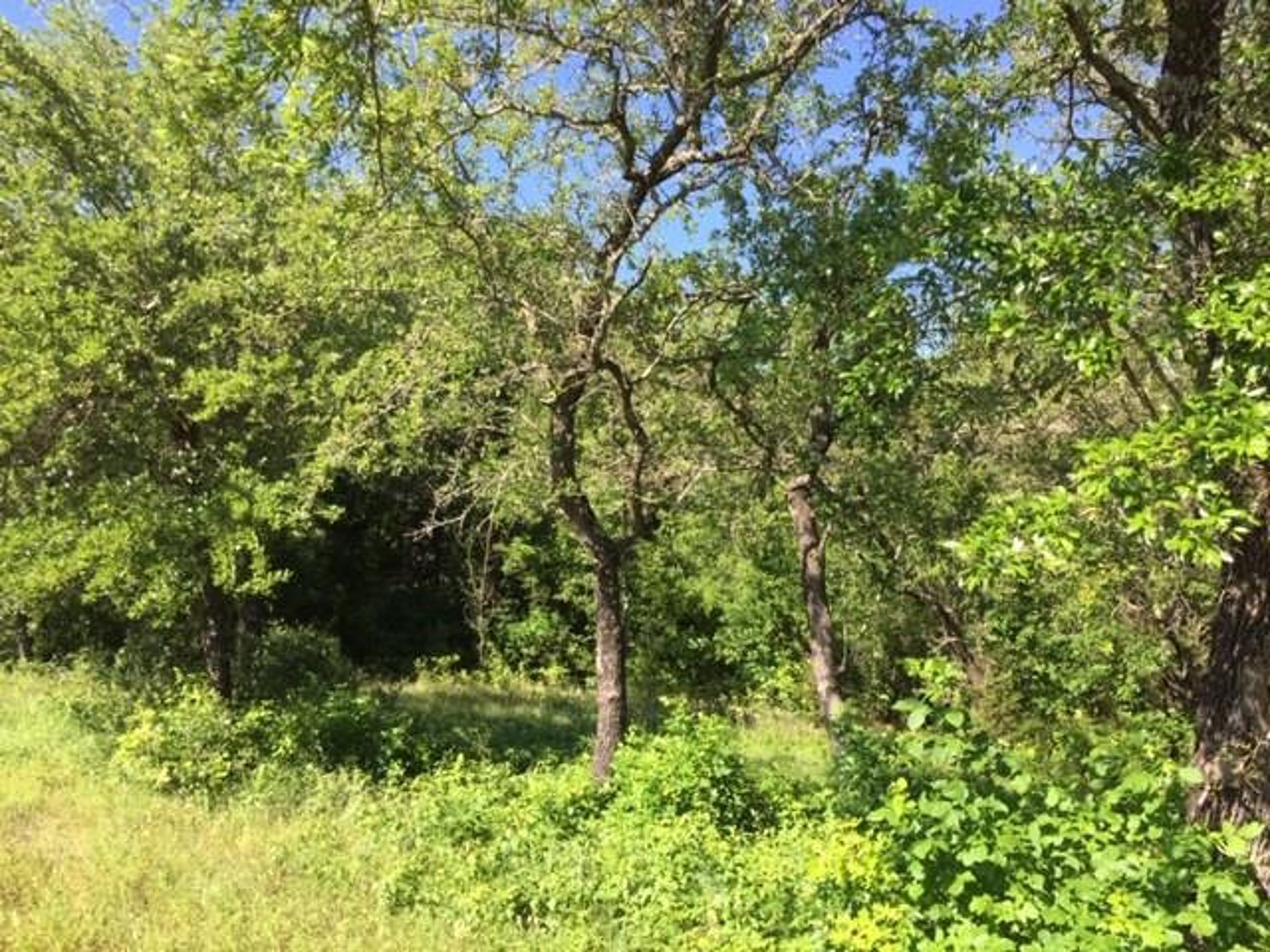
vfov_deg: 48.2
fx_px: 1064
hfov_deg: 61.7
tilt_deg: +2.0
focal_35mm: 29
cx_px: 635
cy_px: 476
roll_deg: +0.1
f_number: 2.2
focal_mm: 4.15
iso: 32
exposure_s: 1/648
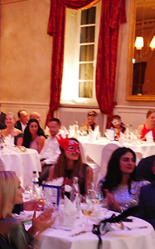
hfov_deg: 12.7
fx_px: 642
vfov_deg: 21.6
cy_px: 196
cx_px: -109
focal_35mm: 95
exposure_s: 1/15
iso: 3200
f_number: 4.2
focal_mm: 20
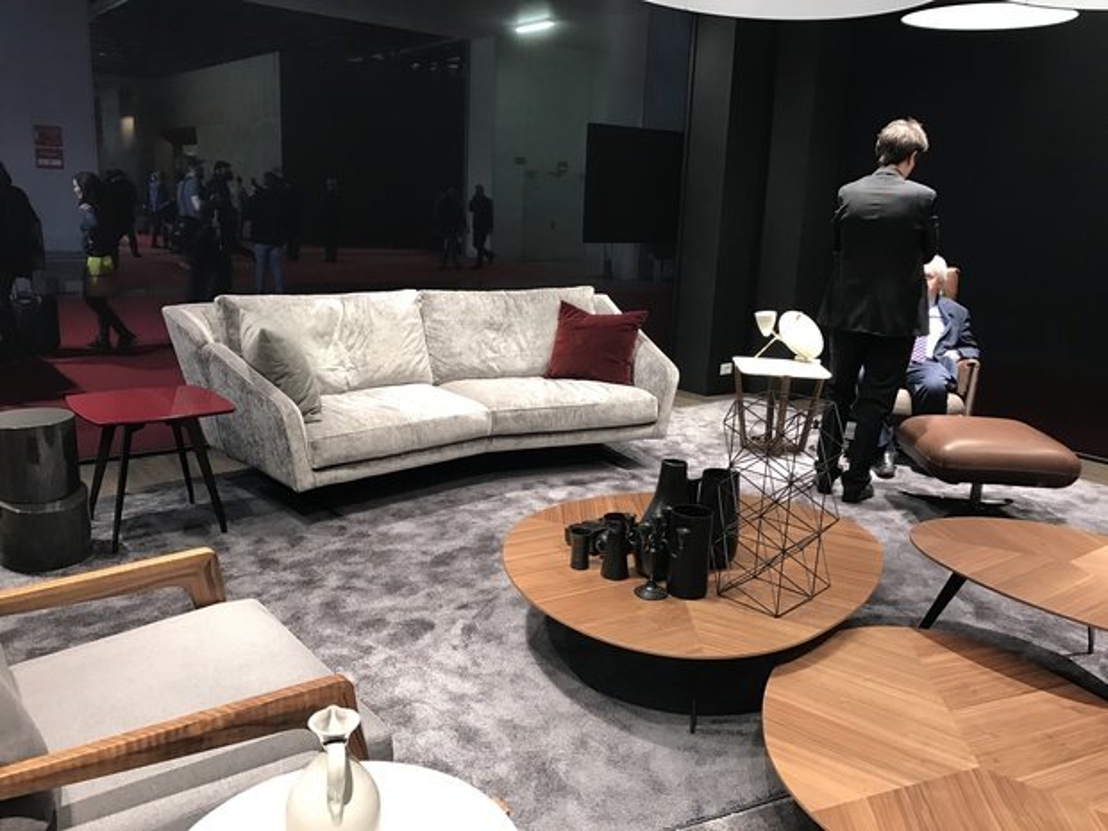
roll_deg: -2.6
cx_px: 554
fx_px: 896
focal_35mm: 28
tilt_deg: -13.0
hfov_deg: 63.4
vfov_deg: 49.7
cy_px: 416
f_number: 1.8
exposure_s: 1/20
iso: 40
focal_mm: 3.99
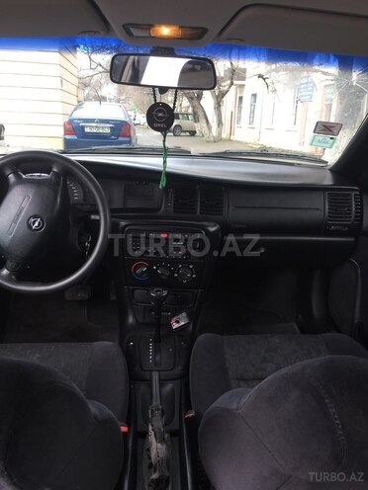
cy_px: 245
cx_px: 184
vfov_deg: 61.7
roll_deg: -1.6
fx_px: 411
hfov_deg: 48.2
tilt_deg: -15.0
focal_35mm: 29
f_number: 2.2
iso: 32
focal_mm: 4.15
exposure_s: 1/130
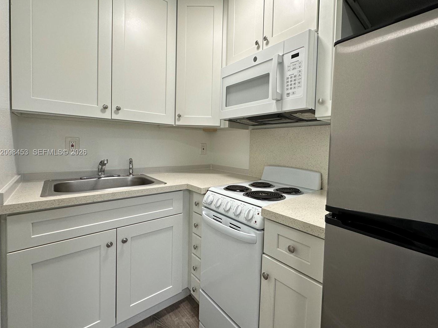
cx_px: 240
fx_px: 202
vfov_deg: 78.0
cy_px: 153
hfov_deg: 94.2
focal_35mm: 16
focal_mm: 2.22
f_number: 2.2
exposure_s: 1/120
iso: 160
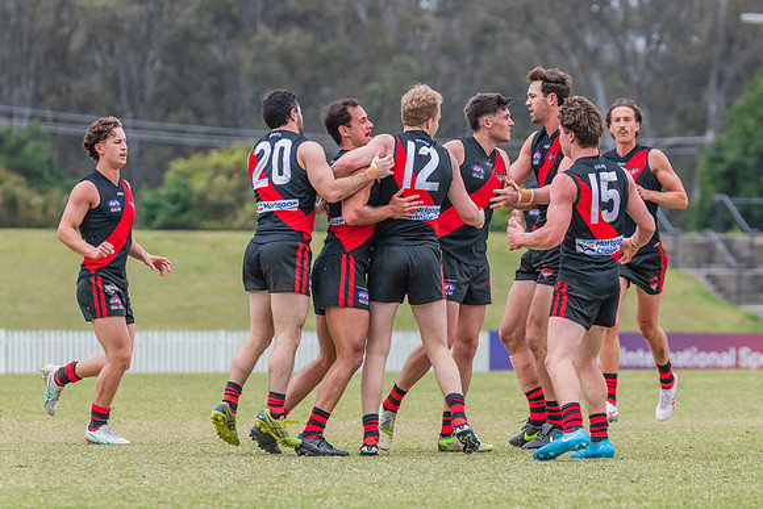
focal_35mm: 336
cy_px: 245
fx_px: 7117
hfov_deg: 6.1
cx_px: 432
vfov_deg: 4.1
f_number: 6.3
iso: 800
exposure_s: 1/1250
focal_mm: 270
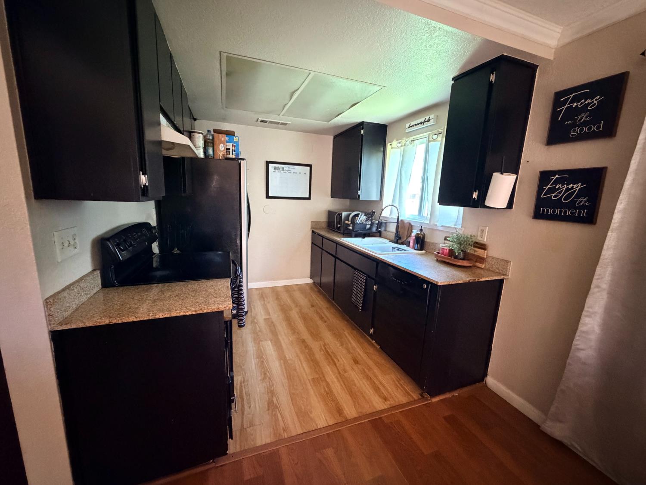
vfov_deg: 85.7
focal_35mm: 14
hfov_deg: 102.1
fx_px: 261
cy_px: 242
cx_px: 323
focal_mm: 2.22
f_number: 2.2
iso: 1250
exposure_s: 1/45
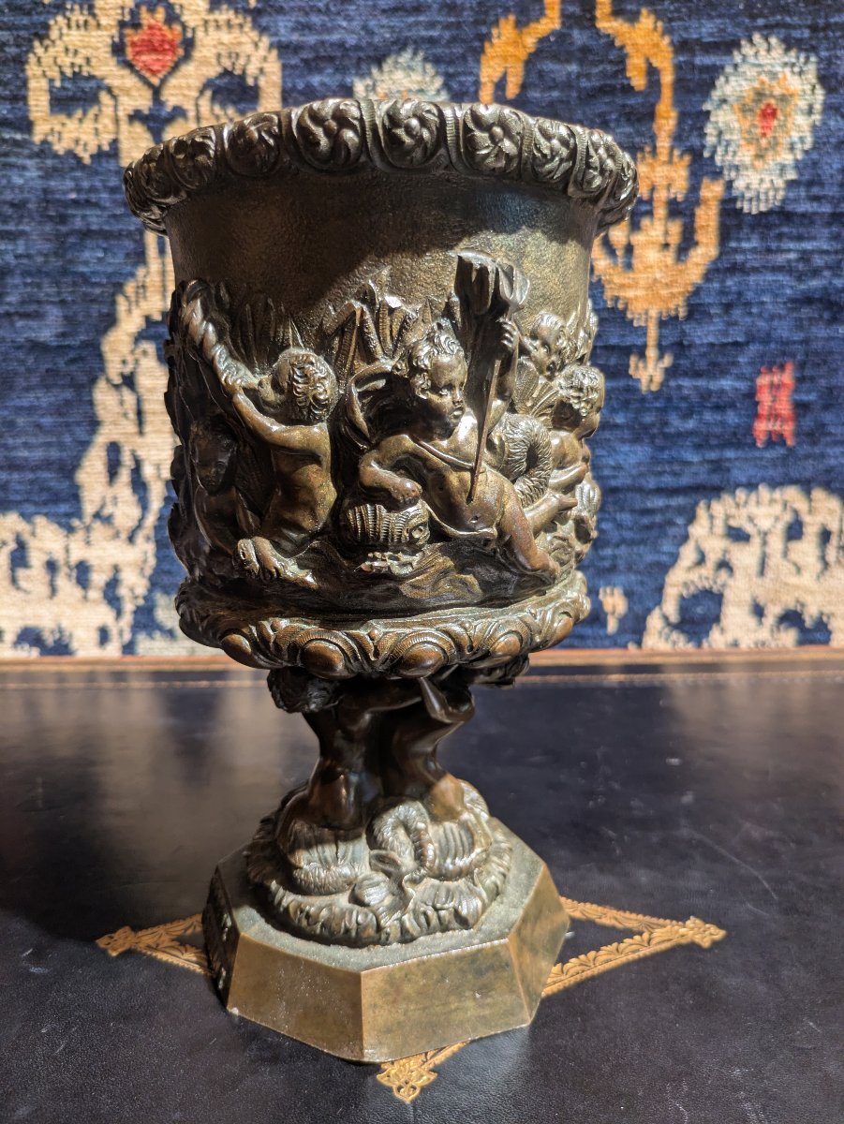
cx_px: 422
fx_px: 812
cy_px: 562
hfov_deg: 54.9
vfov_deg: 69.4
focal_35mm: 25
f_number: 1.89
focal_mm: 5.43
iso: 172
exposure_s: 1/50
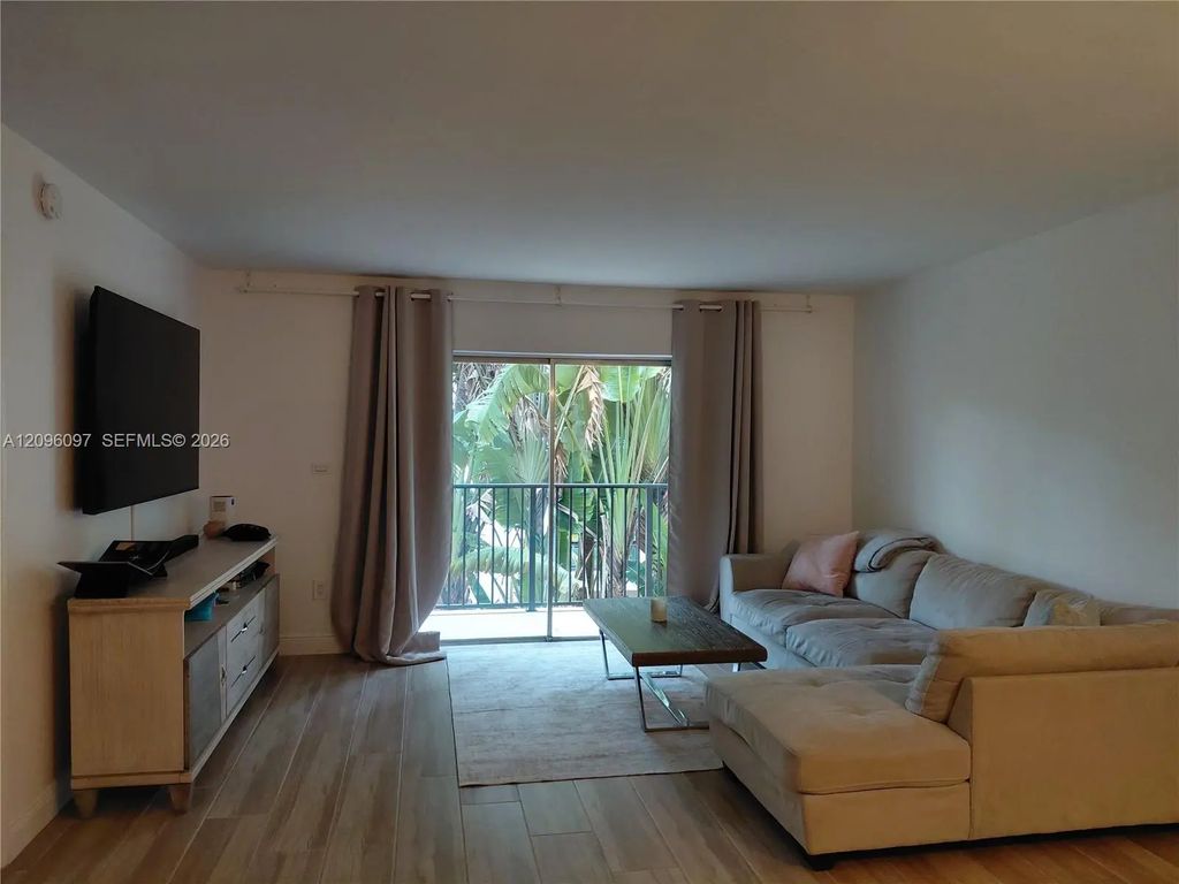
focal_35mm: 25
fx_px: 851
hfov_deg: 69.4
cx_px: 590
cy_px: 442
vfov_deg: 54.9
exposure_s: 1/60
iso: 400
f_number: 1.8
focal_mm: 4.69
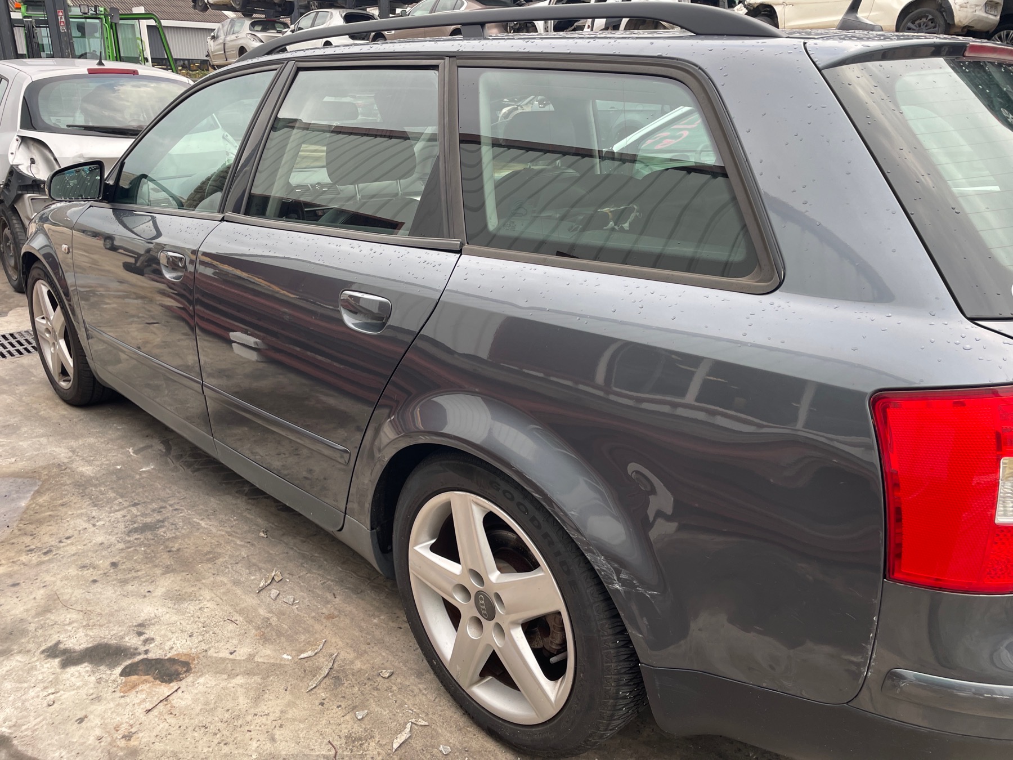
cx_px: 506
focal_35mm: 26
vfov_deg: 53.1
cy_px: 380
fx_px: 761
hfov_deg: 67.3
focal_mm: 4.2
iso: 40
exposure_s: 1/121
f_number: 1.6
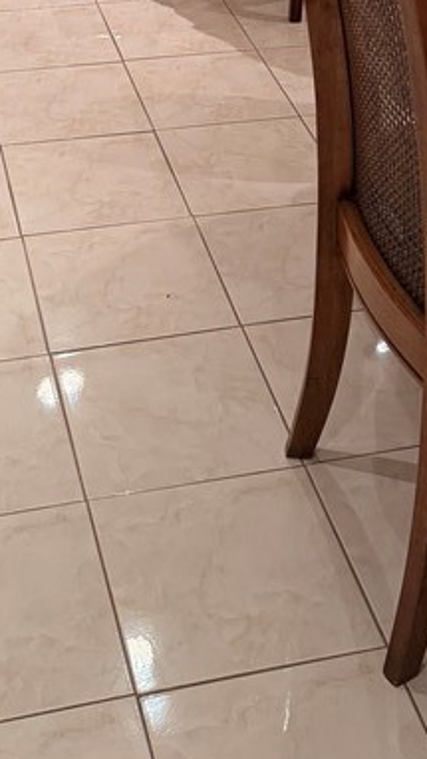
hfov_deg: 17.2
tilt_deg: -16.6
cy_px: -169
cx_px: 179
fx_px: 1408
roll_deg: -2.1
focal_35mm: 70
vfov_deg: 26.5
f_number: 1.78
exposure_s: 1/60
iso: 160
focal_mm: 6.76
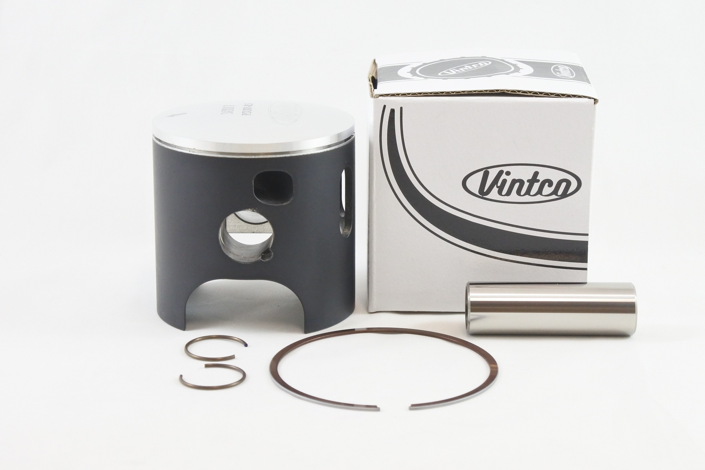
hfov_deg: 31.4
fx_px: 1253
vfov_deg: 21.2
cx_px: 352
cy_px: 235
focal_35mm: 64
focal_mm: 24
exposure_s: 1/125
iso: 800
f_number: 5
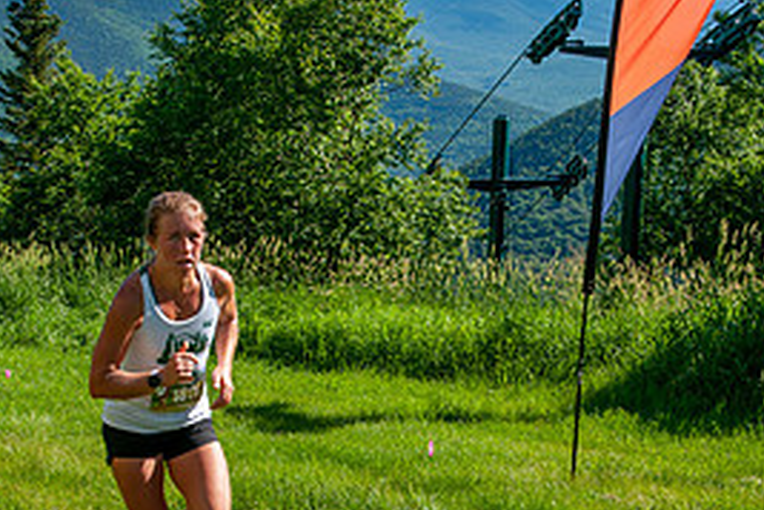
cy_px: 433
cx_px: 408
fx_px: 1825
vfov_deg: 15.7
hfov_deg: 23.6
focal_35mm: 86
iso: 200
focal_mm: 34
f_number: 8
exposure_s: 1/400
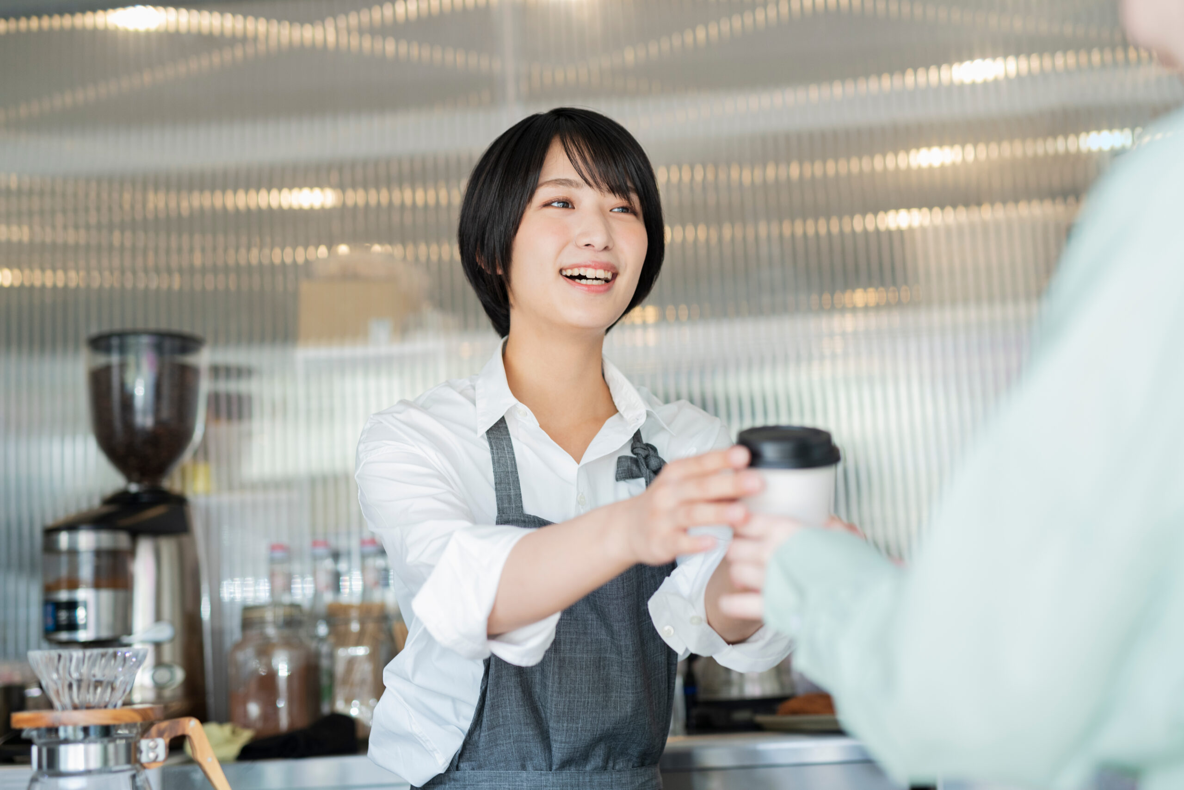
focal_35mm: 50
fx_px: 1644
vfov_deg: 27.0
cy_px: 395
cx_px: 592
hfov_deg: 39.6
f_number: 2.5
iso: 500
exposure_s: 1/320
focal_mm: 50
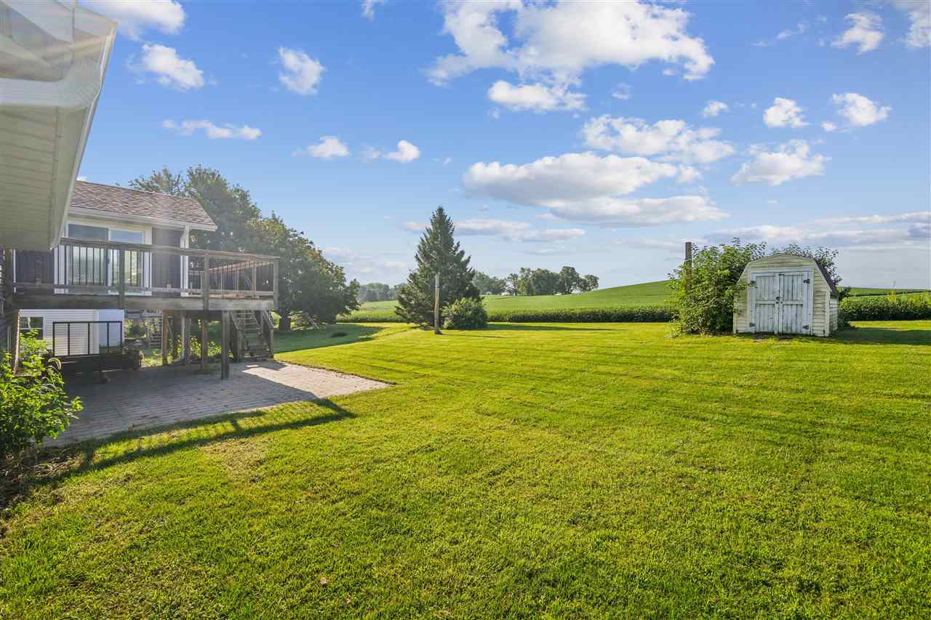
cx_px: 466
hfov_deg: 96.7
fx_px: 414
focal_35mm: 16
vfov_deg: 73.7
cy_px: 310
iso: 400
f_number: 10
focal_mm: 16
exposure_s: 1/1000
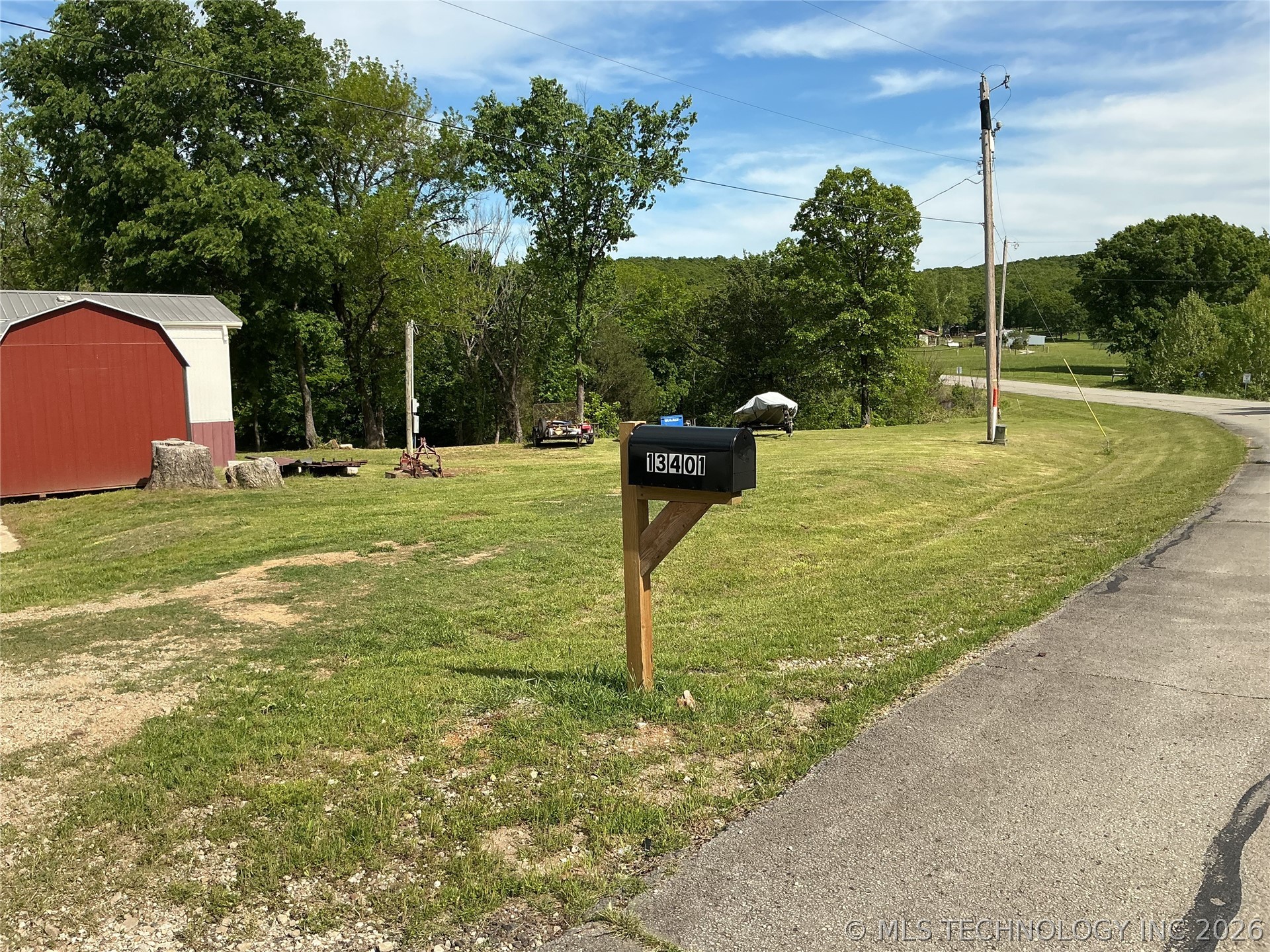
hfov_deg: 61.7
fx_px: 1064
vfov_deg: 48.2
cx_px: 635
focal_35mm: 29
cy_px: 476
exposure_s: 1/1848
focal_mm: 3
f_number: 1.8
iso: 25
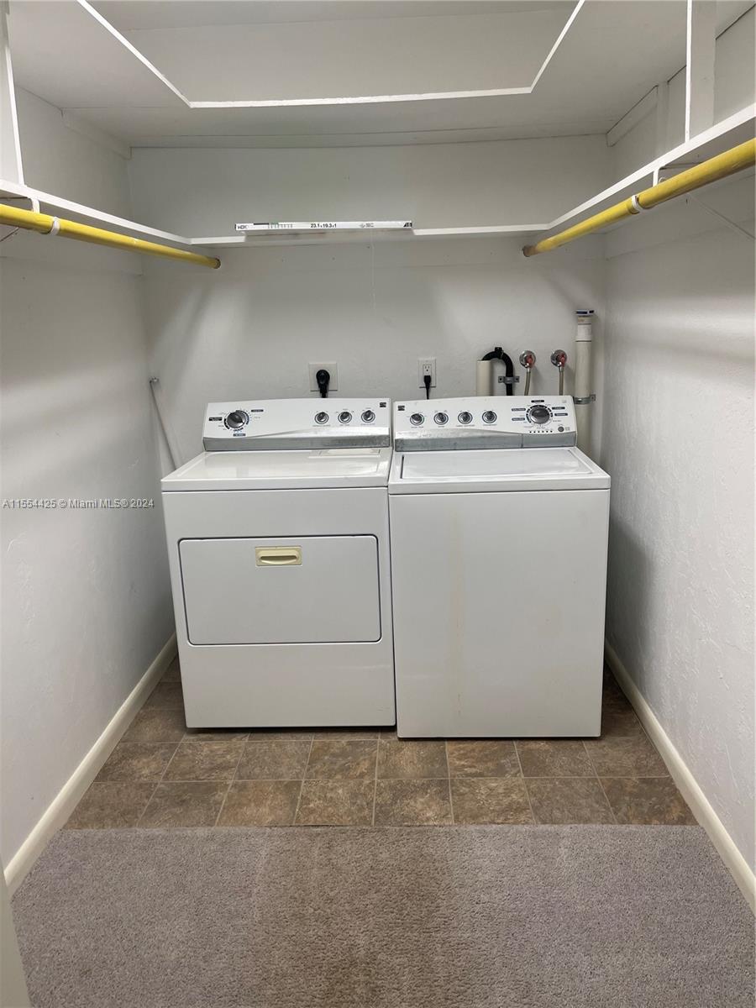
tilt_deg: -15.7
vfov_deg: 69.4
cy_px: 504
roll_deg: +1.5
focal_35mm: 25
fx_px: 728
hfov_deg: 54.9
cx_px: 378
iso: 64
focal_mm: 5.1
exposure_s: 1/60
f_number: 1.6
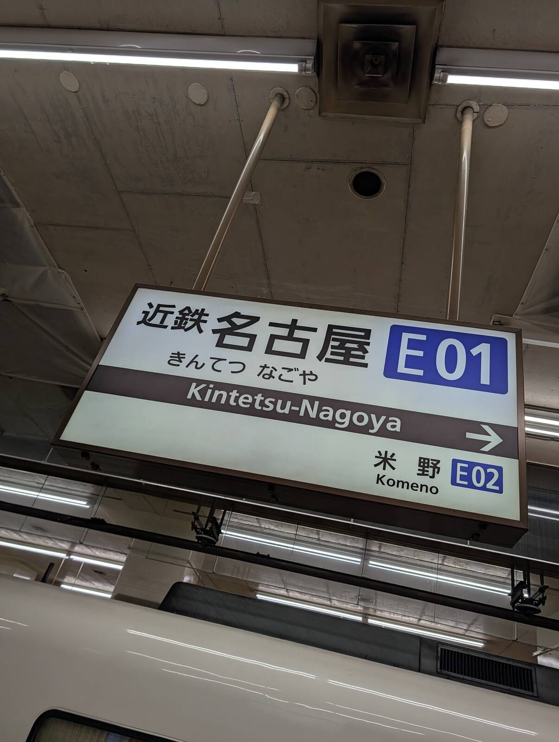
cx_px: 280
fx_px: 515
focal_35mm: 24
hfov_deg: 56.9
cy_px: 371
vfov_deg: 71.5
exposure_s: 1/266
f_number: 1.68
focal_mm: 6.9
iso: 29
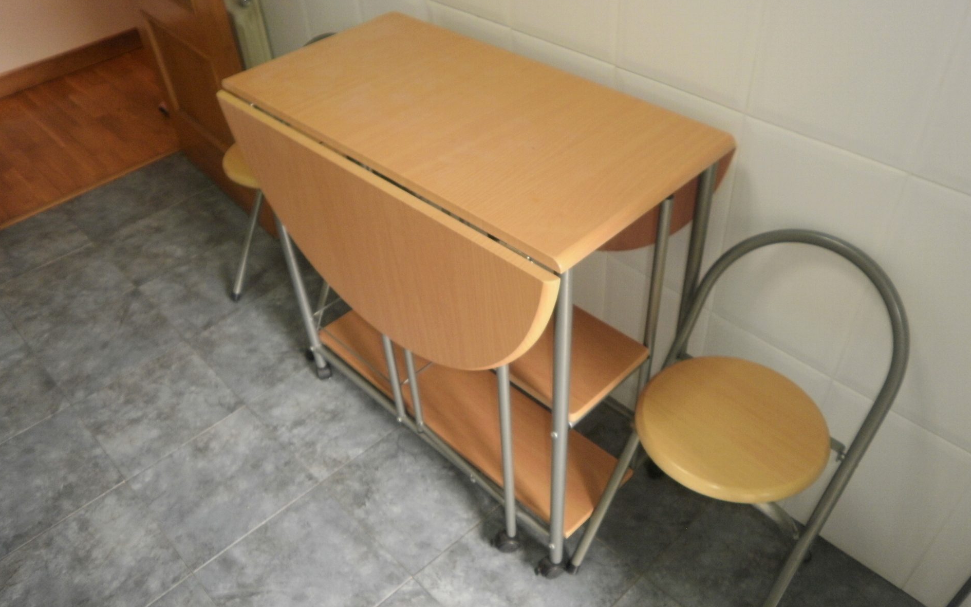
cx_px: 479
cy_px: 329
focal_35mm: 28
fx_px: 741
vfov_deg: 44.5
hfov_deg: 66.5
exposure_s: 1/25
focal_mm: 4.65
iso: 125
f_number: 2.6
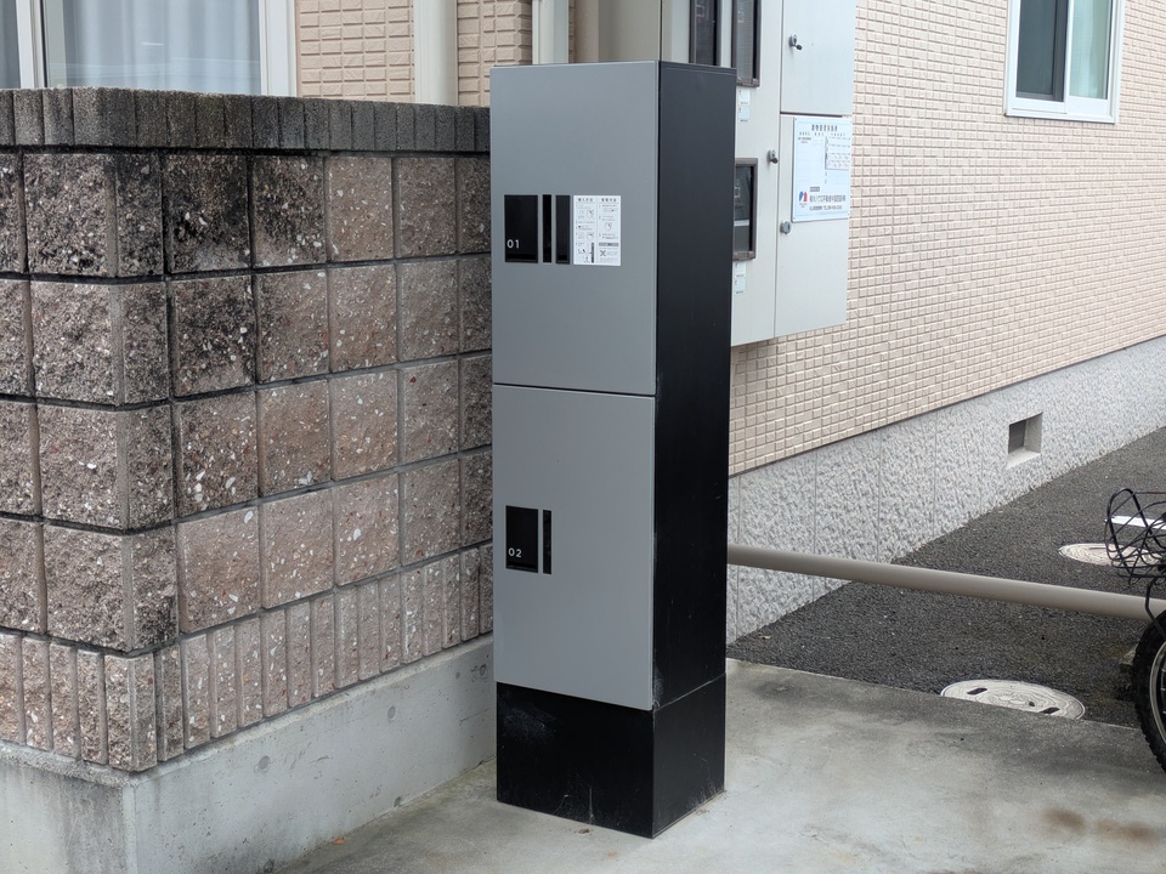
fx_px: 1718
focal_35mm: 51
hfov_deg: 37.5
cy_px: 437
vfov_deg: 28.6
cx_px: 583
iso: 44
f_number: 1.89
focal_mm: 5.43
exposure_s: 1/410
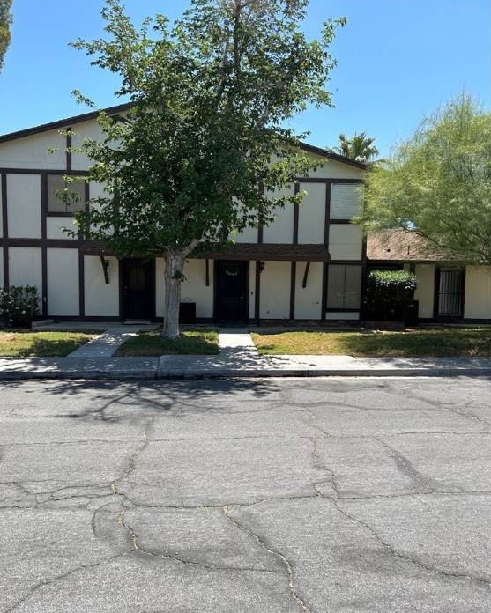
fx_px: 508
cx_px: 240
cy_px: 332
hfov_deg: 51.5
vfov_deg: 62.1
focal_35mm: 28
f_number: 1.5
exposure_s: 1/2841
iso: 50
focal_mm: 5.7
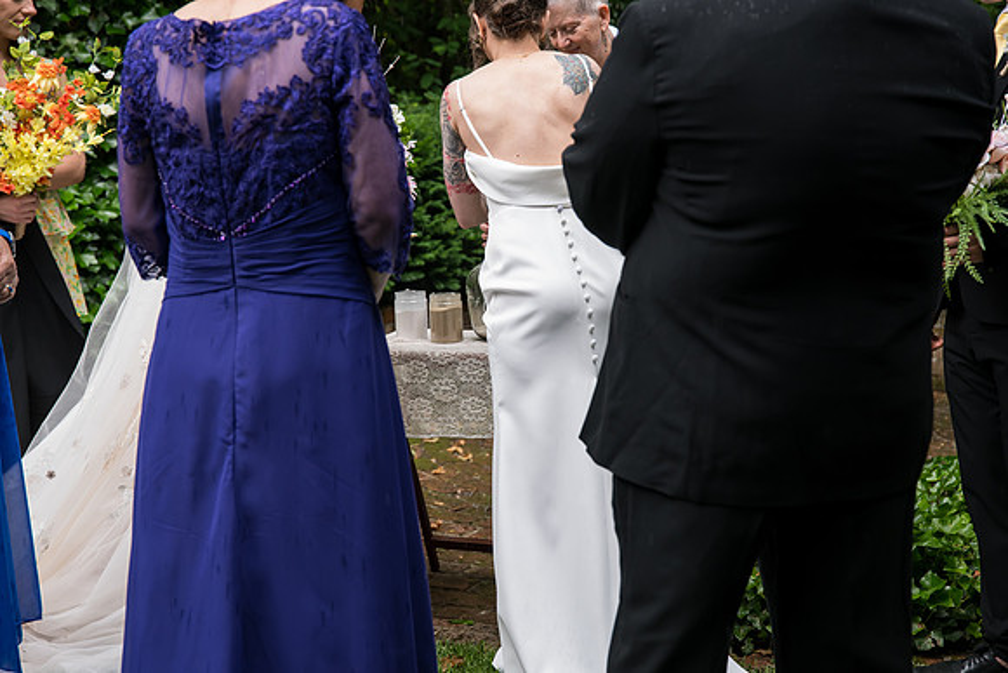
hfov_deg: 32.4
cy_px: 336
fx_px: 1736
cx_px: 504
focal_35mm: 62
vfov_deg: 21.9
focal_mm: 62
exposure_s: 1/400
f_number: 4
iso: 1000
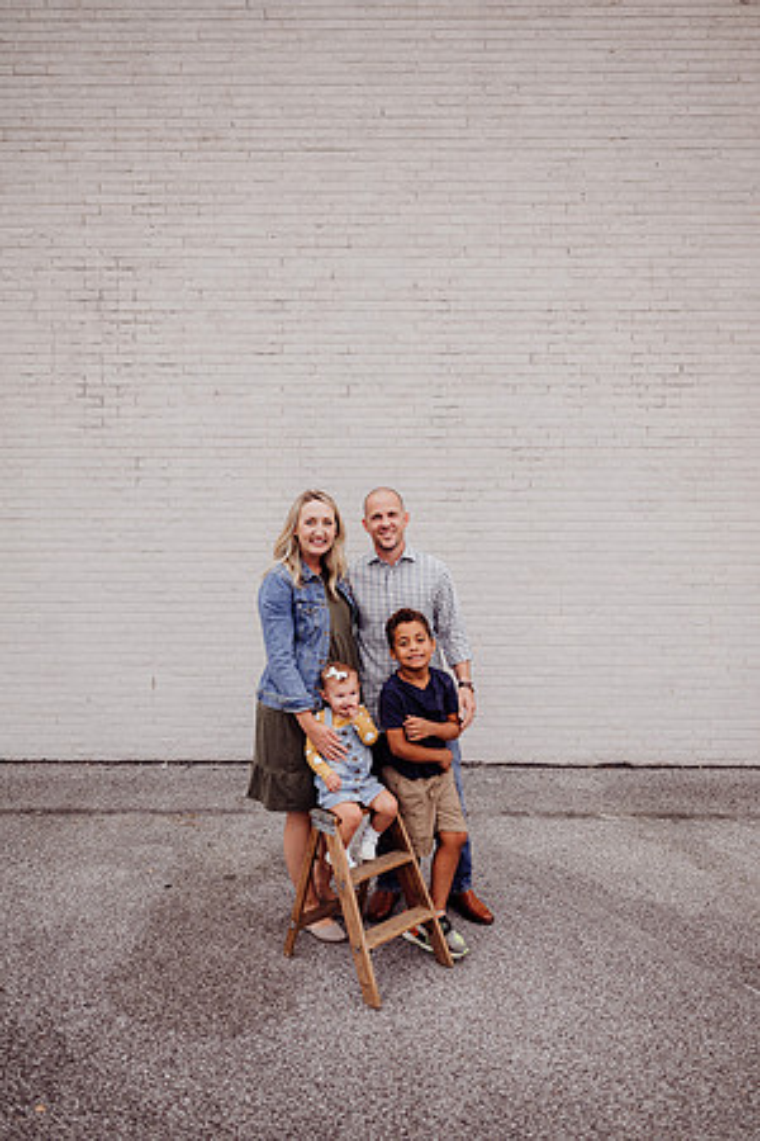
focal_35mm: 24
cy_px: 570
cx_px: 380
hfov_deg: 53.1
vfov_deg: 73.7
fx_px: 760
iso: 200
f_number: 2.5
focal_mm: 24
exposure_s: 1/200
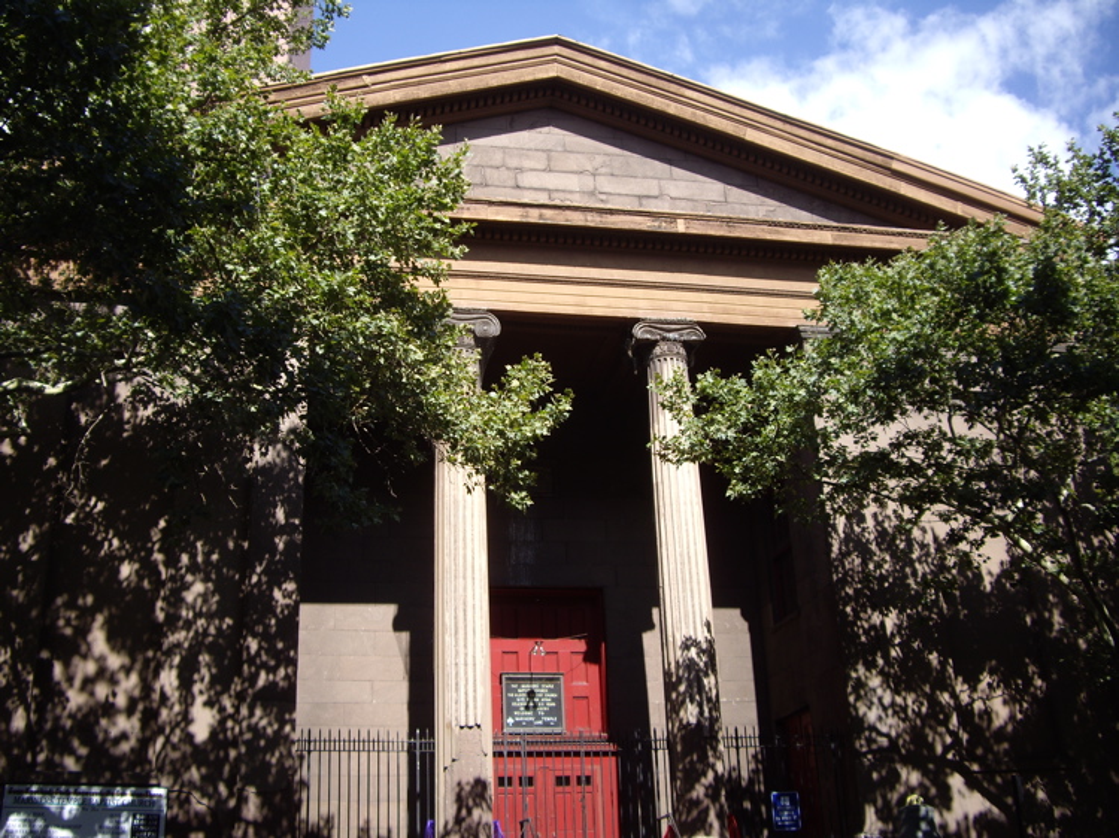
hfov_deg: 49.0
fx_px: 1228
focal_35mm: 38
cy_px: 419
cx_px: 560
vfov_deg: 37.7
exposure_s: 1/400
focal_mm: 7.9
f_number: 2.8
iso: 64
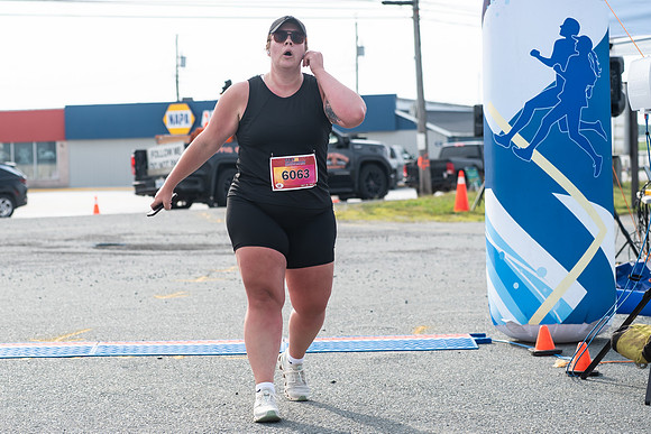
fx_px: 1793
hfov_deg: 20.5
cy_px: 173
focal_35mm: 99
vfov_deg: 13.8
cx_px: 225
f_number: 4.5
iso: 250
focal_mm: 70
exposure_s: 1/1250
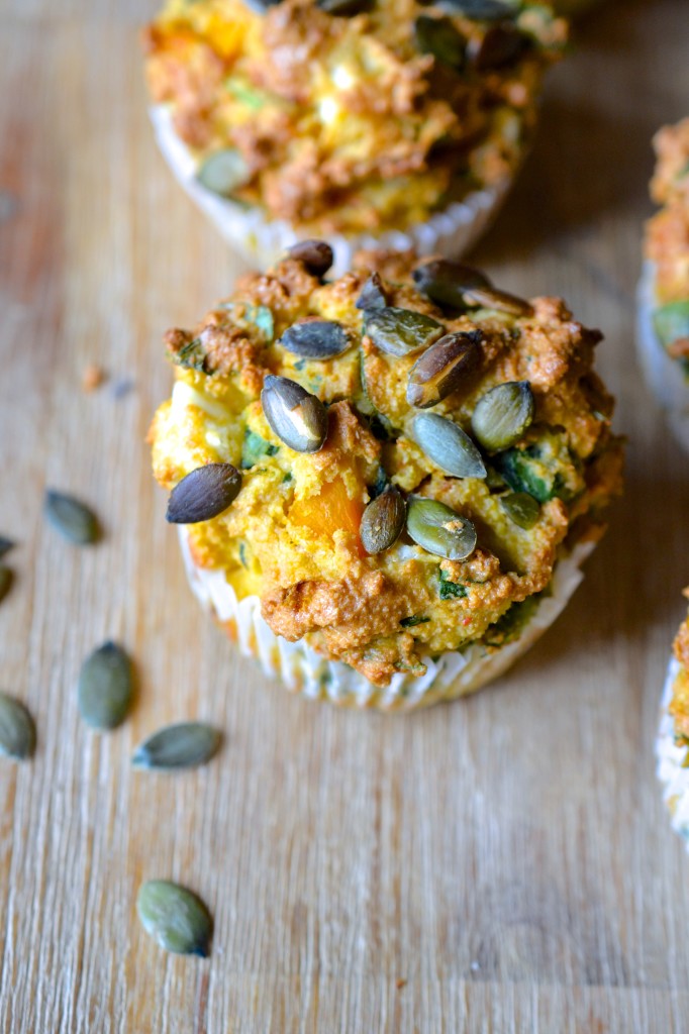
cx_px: 344
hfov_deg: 22.6
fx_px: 1724
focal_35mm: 60
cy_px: 517
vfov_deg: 33.4
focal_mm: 40
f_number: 4.5
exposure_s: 1/80
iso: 400
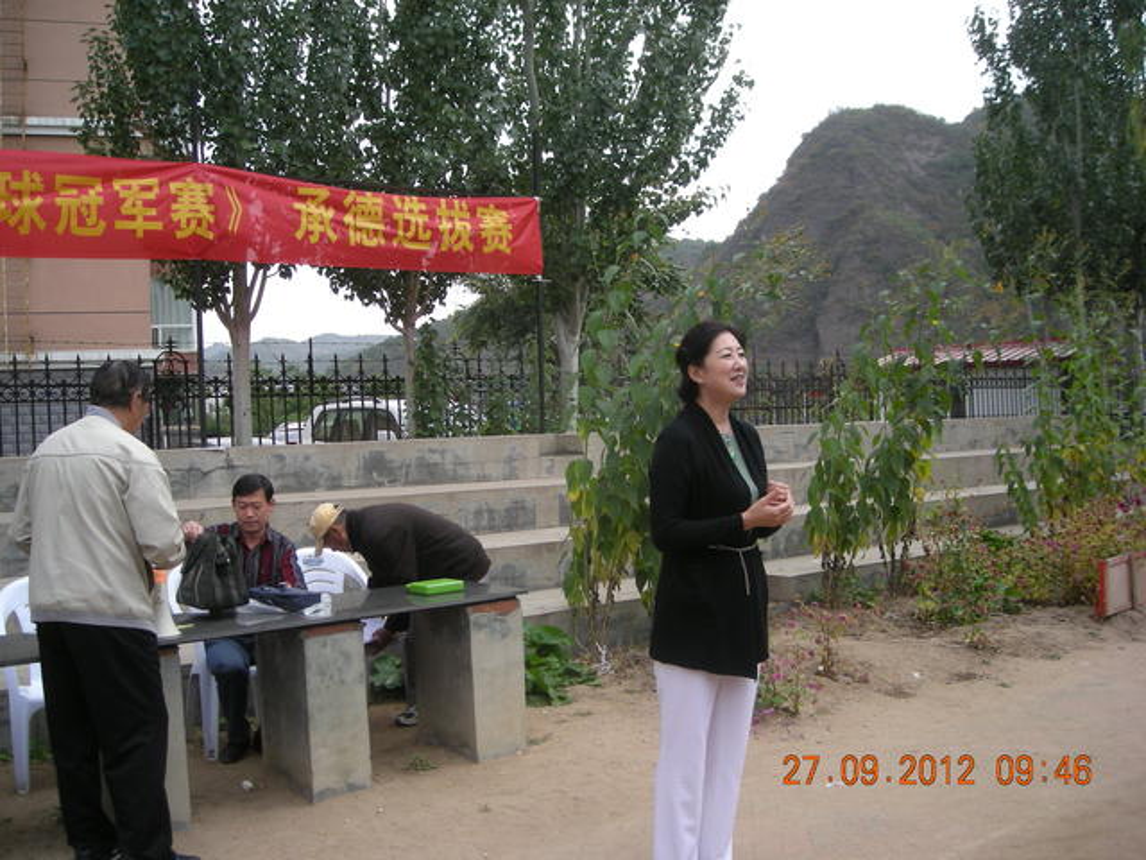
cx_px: 573
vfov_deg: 40.7
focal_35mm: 35
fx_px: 1159
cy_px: 430
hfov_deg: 52.6
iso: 50
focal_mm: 5.7
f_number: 2.8
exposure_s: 1/141
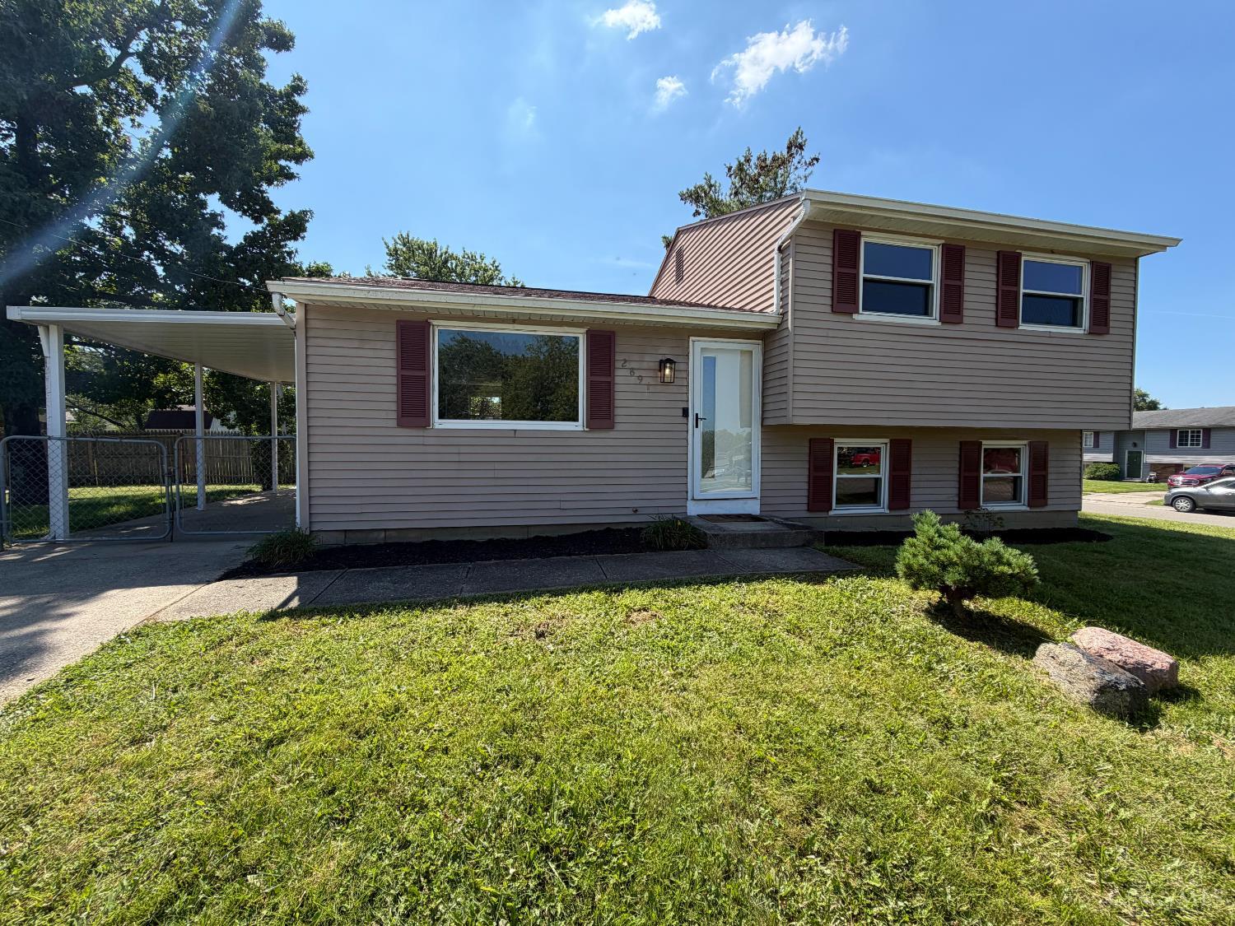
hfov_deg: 102.1
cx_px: 618
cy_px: 463
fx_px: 499
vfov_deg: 85.7
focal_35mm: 14
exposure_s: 1/770
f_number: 2.2
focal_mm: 2.22
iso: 32
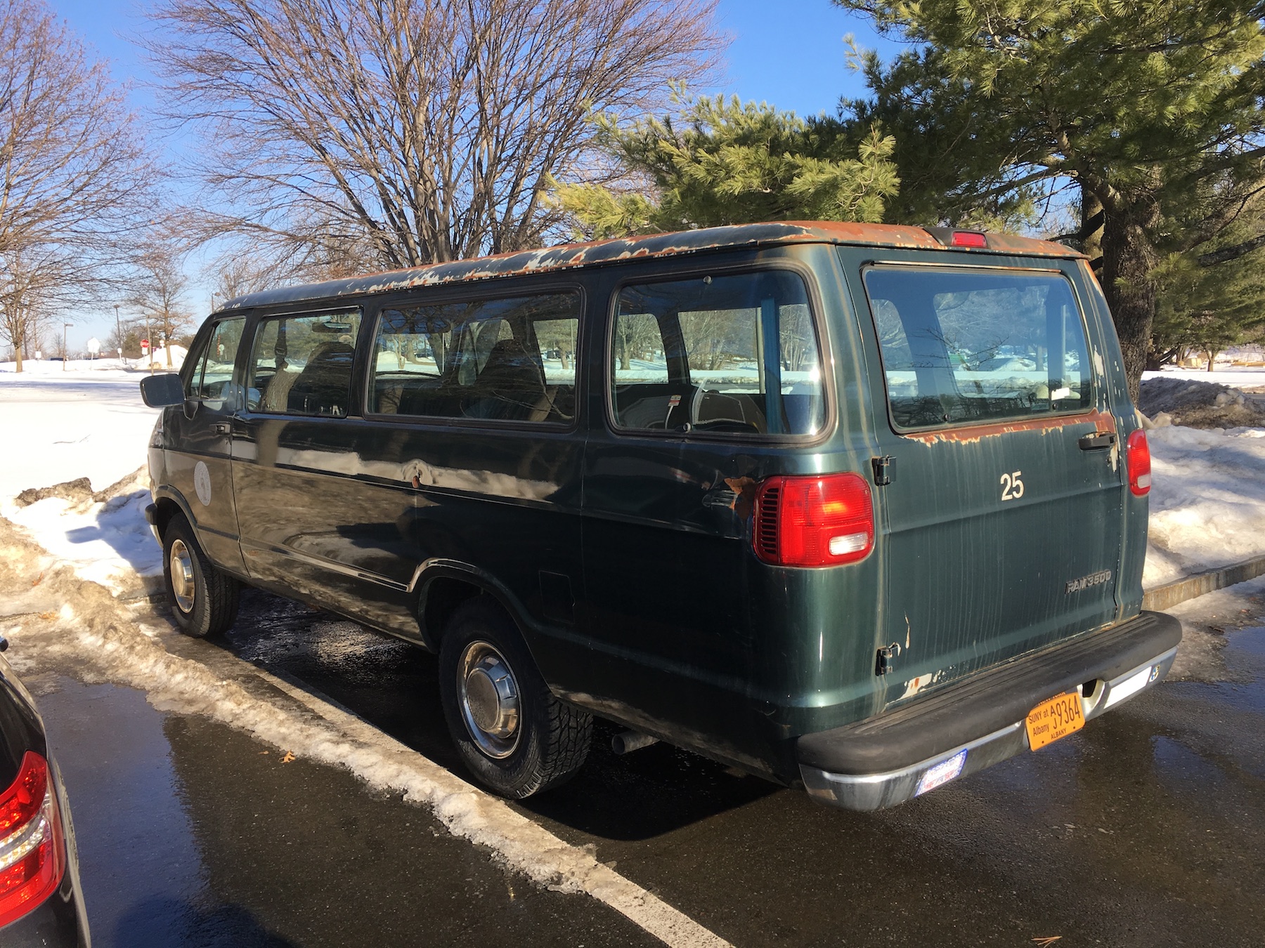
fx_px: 1060
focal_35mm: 29
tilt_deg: -4.7
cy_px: 474
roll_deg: +2.2
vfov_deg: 48.2
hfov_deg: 61.7
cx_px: 632
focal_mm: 4.15
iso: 25
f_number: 2.2
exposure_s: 1/699
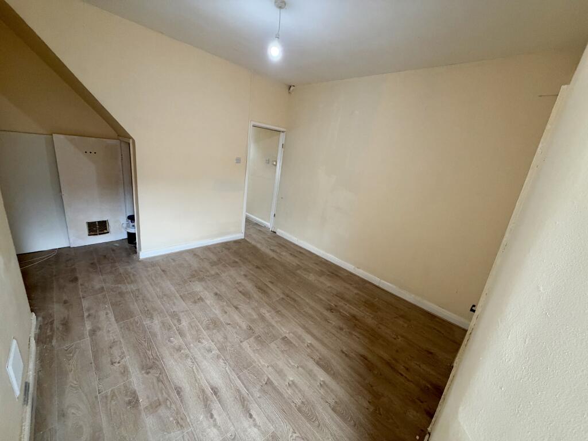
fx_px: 238
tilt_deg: -17.1
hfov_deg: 102.1
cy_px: 220
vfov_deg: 85.7
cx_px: 294
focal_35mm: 14
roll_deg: -6.7
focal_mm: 2.22
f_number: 2.2
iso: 320
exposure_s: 1/82
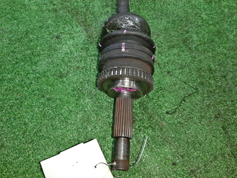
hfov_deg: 67.3
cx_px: 118
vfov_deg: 53.1
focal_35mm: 26
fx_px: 178
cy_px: 89
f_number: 1.7
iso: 211
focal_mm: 3.93
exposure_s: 1/50
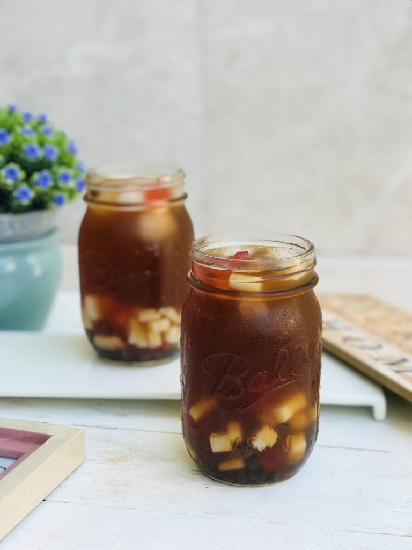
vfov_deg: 33.8
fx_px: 905
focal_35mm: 57
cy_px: 275
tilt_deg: -15.2
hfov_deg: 25.7
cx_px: 206
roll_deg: +1.7
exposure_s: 1/120
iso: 32
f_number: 2.8
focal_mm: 6.6
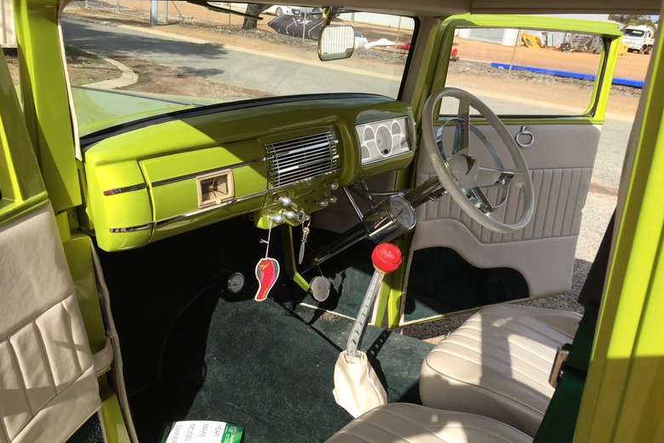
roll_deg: -7.4
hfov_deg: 60.3
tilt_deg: -23.4
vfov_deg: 42.3
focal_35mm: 31
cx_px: 327
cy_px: 247
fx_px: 572
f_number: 2.2
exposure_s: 1/1412
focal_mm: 4.15
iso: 32
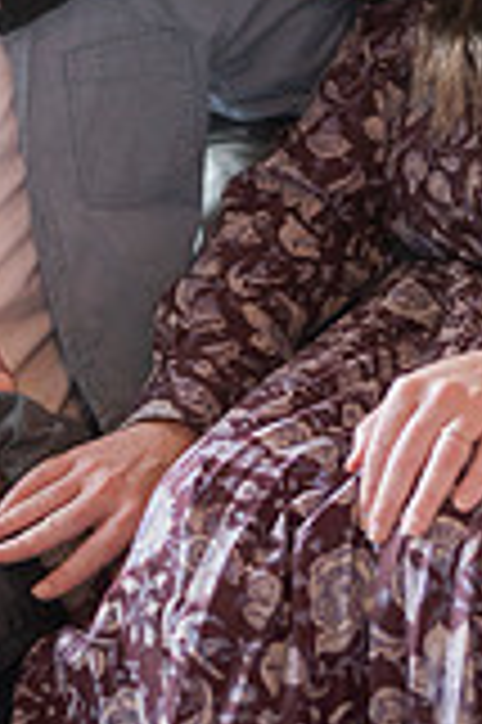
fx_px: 2818
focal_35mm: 140
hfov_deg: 9.8
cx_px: 239
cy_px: 157
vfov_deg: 14.6
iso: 800
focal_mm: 50
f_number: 2.5
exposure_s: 1/200
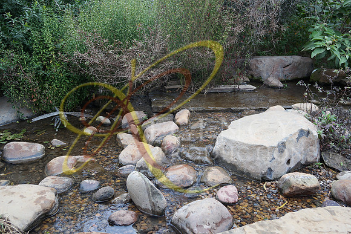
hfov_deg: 61.9
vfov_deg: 43.6
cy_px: 117
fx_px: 293
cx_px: 176
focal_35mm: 30
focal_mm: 20
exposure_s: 1/80
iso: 100
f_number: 3.5
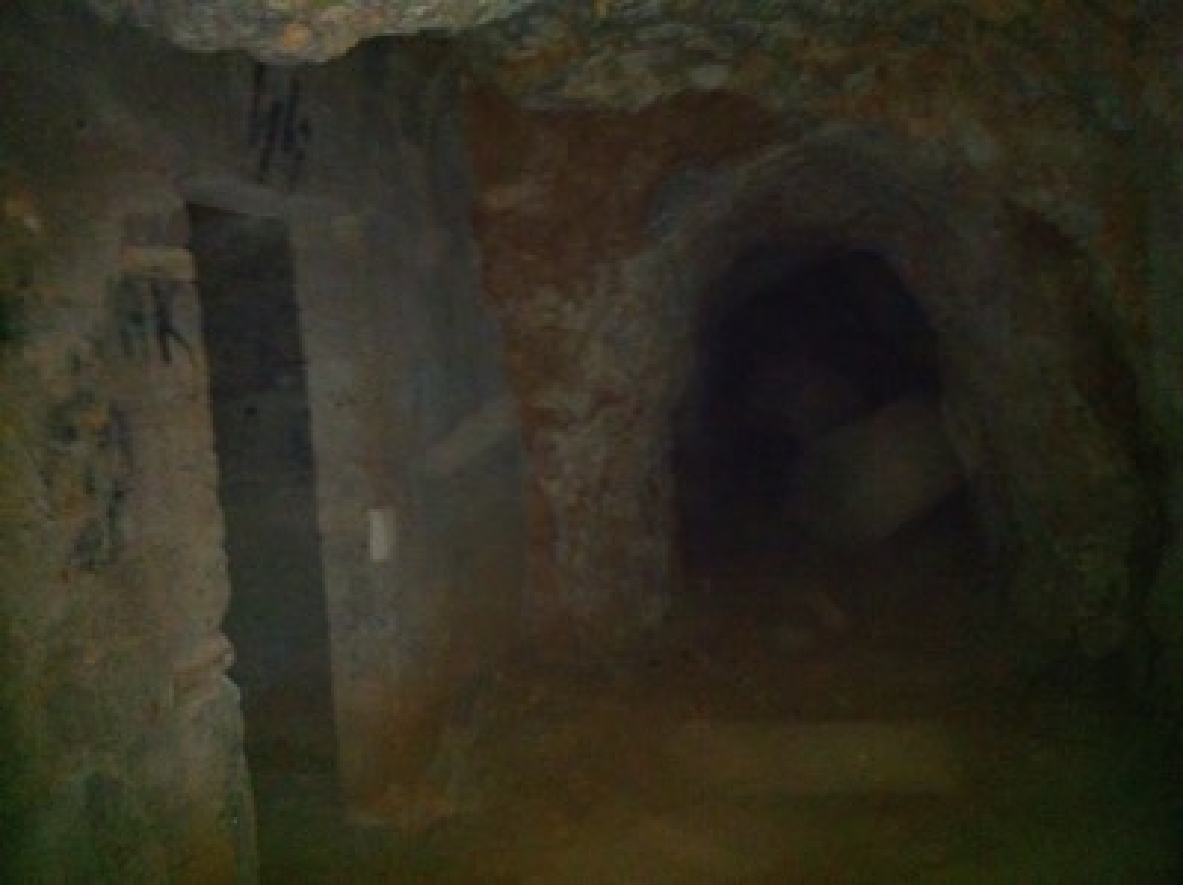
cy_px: 442
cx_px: 592
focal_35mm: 35
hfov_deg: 52.7
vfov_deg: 40.6
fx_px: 1195
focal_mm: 3.85
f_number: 2.8
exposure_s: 1/15
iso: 1000
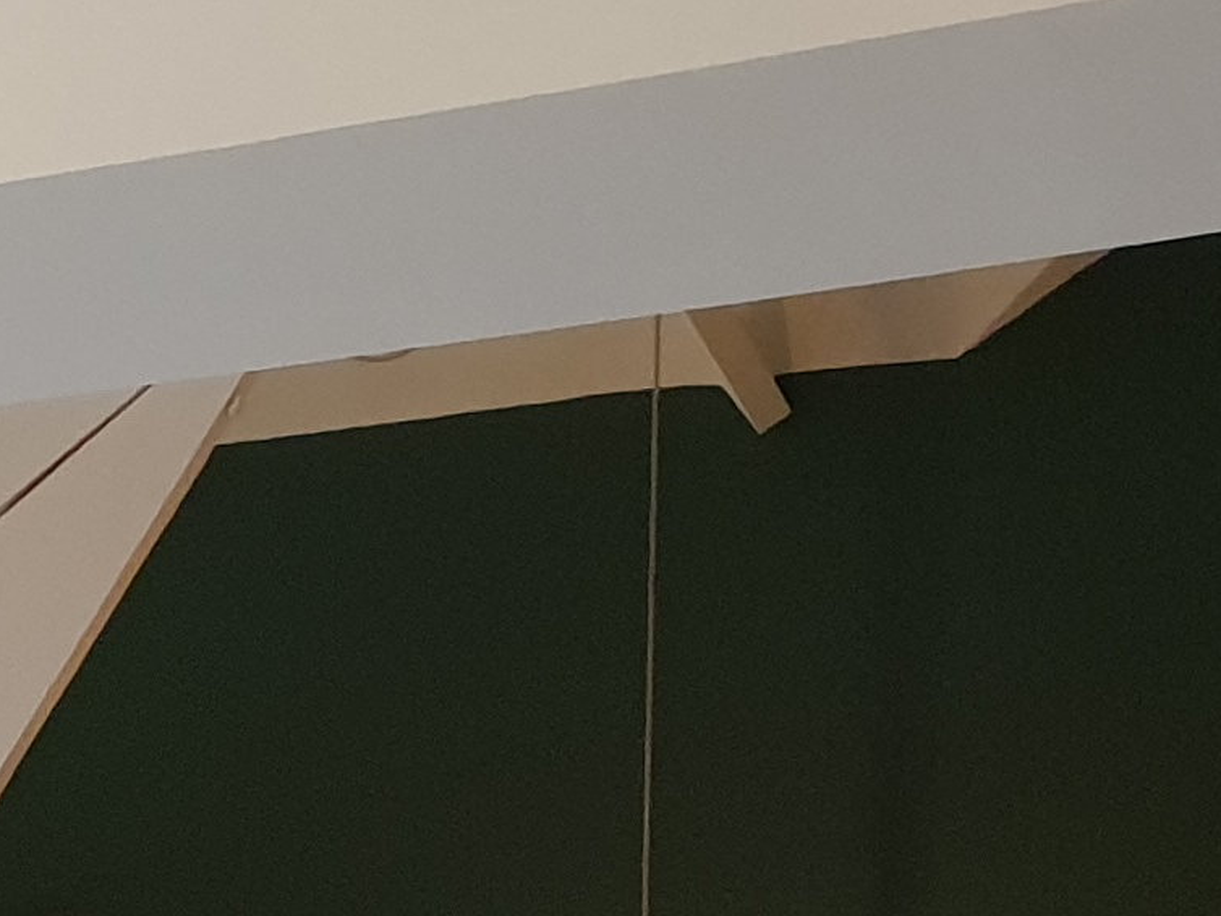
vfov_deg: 9.7
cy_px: 2016
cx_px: -1121
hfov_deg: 12.7
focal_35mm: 139
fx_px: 4904
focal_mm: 4.3
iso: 200
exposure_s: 1/50
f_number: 1.5
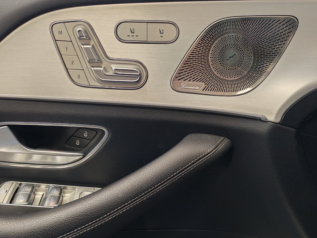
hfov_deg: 56.8
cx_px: 158
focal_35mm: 32
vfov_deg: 44.2
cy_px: 119
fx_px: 293
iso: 1087
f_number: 1.9
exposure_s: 1/100
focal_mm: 6.12
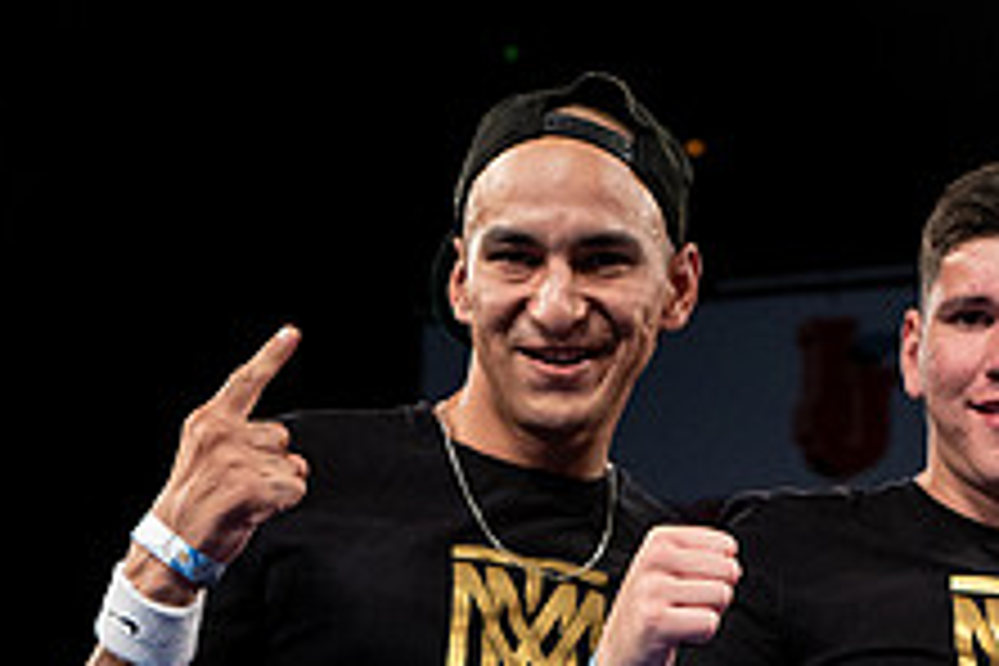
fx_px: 3690
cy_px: 610
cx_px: 1174
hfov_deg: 14.9
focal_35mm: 133
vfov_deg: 10.3
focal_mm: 51
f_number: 4
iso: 3200
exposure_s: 1/1000
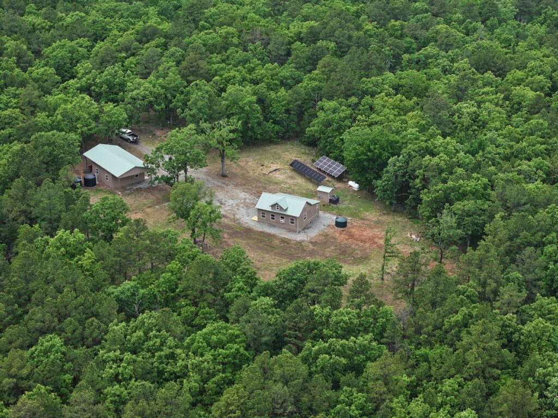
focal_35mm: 70
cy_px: 209
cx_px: 279
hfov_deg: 27.8
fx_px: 1128
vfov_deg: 21.0
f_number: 2.8
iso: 100
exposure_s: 1/320
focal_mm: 19.35
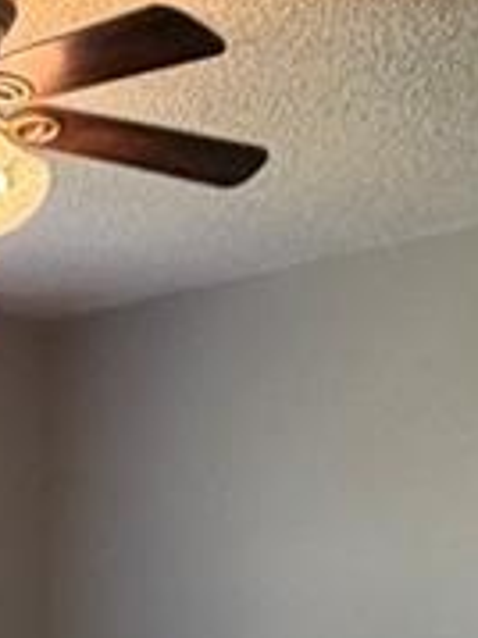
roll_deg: -0.3
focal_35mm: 94
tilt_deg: -9.1
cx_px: 125
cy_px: 948
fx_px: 1733
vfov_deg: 18.6
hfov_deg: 15.6
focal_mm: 2.22
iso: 250
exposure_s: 1/60
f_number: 2.2
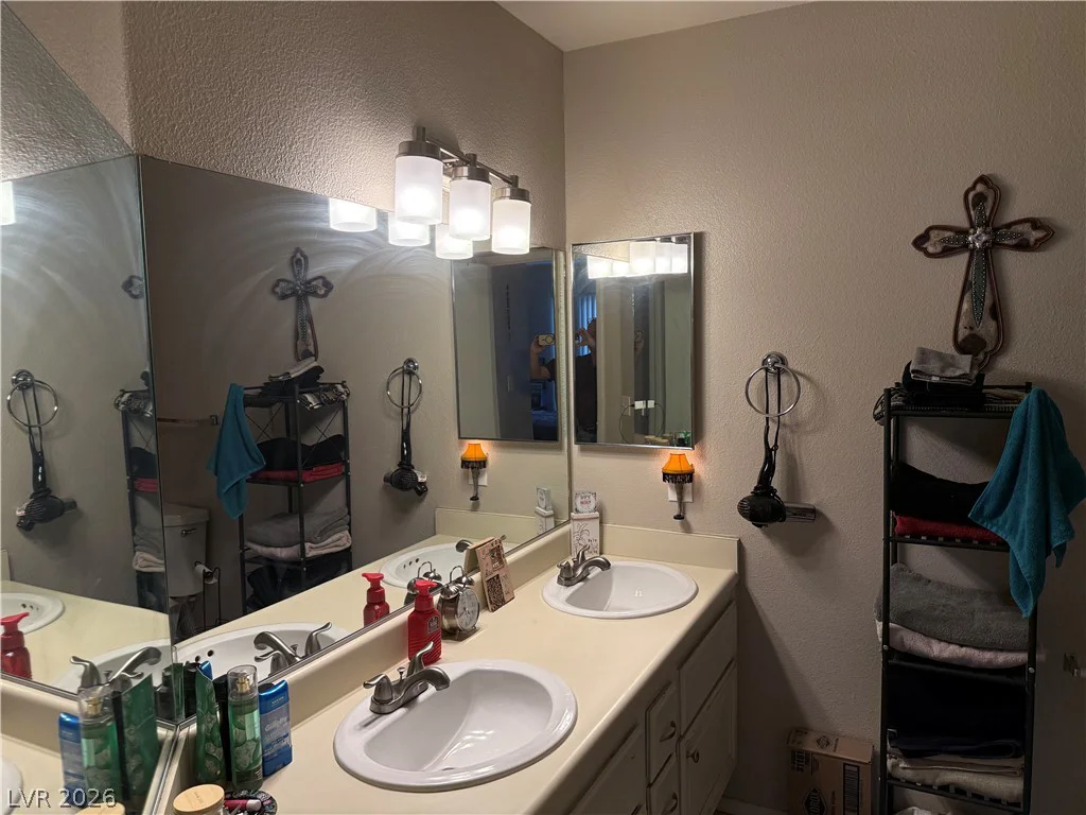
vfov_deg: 56.8
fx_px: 753
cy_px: 408
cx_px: 543
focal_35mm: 24
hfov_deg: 71.6
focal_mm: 6.76
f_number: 1.78
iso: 200
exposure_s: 1/199
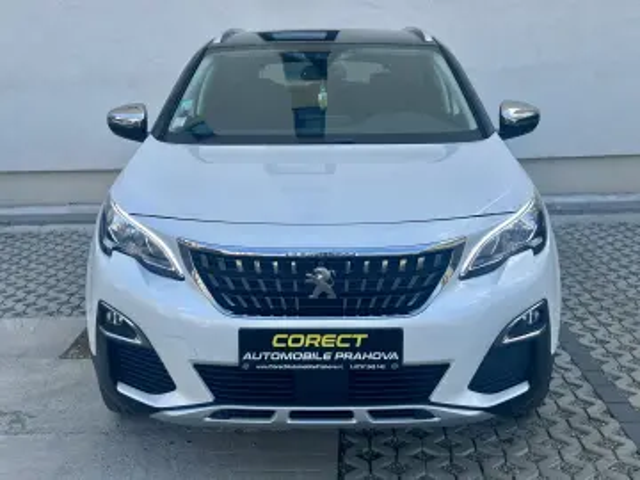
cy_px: 240
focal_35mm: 48
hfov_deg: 39.7
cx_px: 320
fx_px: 887
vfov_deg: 30.3
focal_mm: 6.86
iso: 64
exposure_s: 1/1721
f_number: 1.78
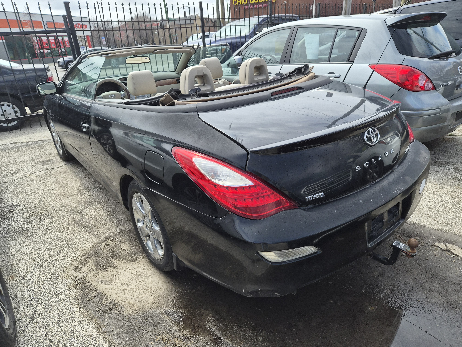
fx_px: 307
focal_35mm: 23
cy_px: 174
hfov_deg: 73.9
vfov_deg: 58.9
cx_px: 231
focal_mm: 5.4
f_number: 1.8
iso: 80
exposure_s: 1/3312
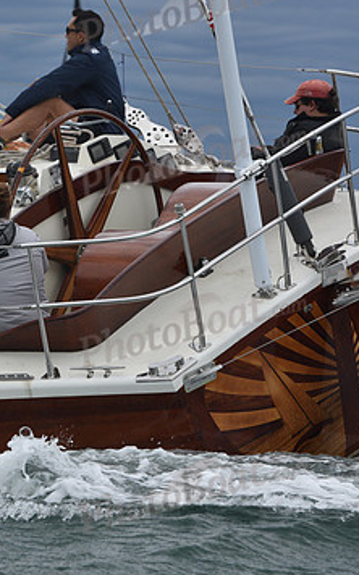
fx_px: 4563
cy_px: 266
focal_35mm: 291
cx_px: -3
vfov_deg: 7.2
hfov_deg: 4.5
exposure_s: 1/1000
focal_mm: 175
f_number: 8
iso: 320
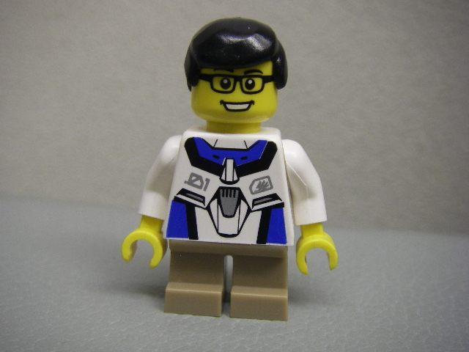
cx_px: 234
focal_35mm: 38
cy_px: 176
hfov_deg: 49.0
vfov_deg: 37.7
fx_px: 515
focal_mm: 6.3
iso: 160
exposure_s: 1/8
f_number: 3.3
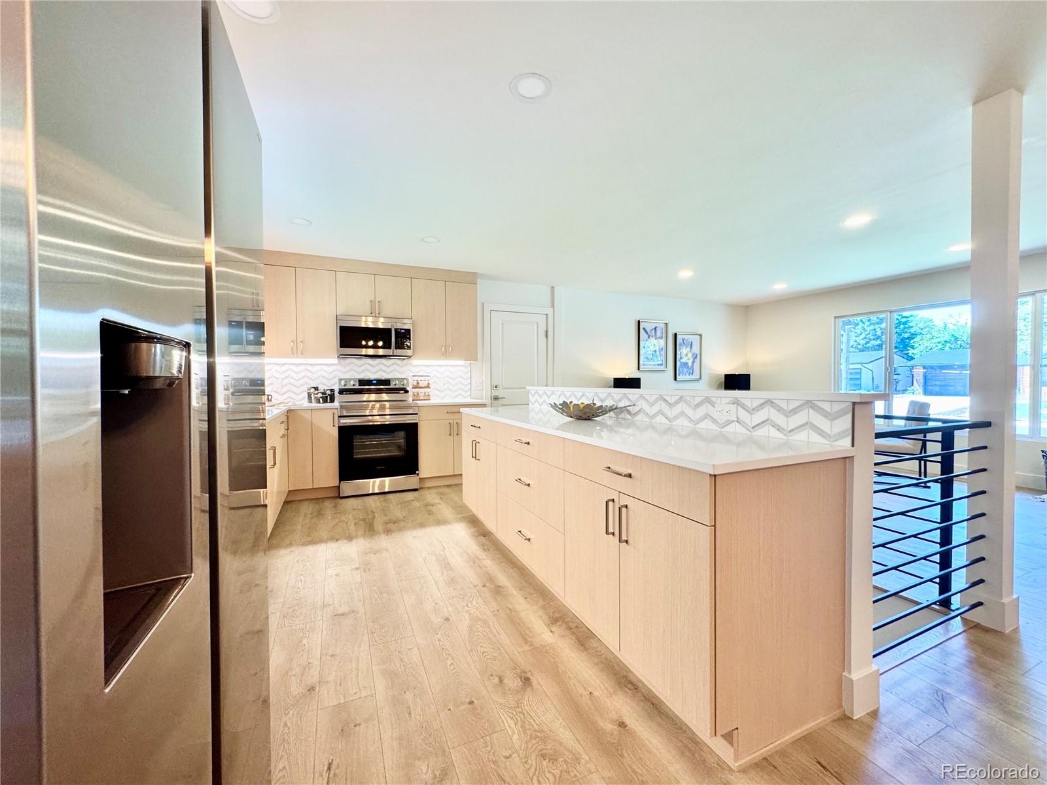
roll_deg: +0.8
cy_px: 392
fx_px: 423
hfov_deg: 102.1
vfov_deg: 85.7
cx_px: 524
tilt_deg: -2.4
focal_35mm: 14
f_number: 2.2
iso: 200
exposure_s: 1/120
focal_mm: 2.22
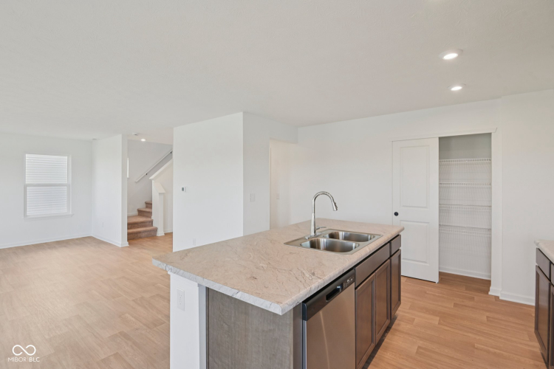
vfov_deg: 73.7
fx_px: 246
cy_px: 184
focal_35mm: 16
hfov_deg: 96.7
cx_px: 277
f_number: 8
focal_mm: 16
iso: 125
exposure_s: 1/15
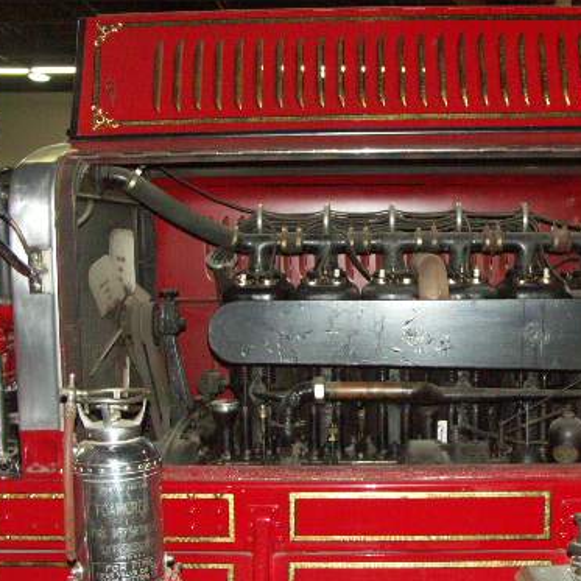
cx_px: 375
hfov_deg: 38.0
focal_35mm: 44
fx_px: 836
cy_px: 369
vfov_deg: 38.1
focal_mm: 7.55
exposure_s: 1/50
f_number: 2.8
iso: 200
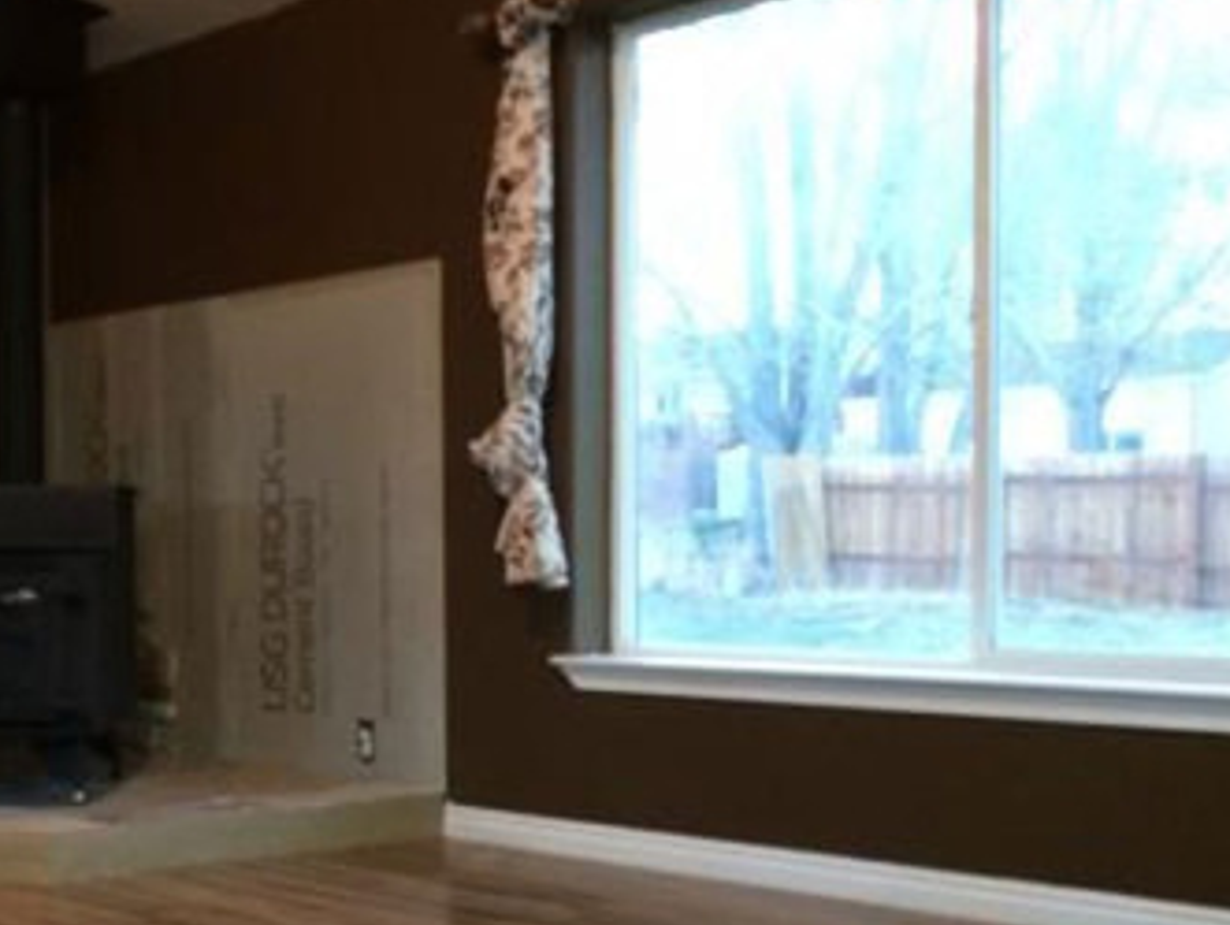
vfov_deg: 26.0
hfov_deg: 32.1
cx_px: 48
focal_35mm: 56
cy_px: 598
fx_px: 1992
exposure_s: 1/30
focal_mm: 4.15
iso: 320
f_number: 2.2
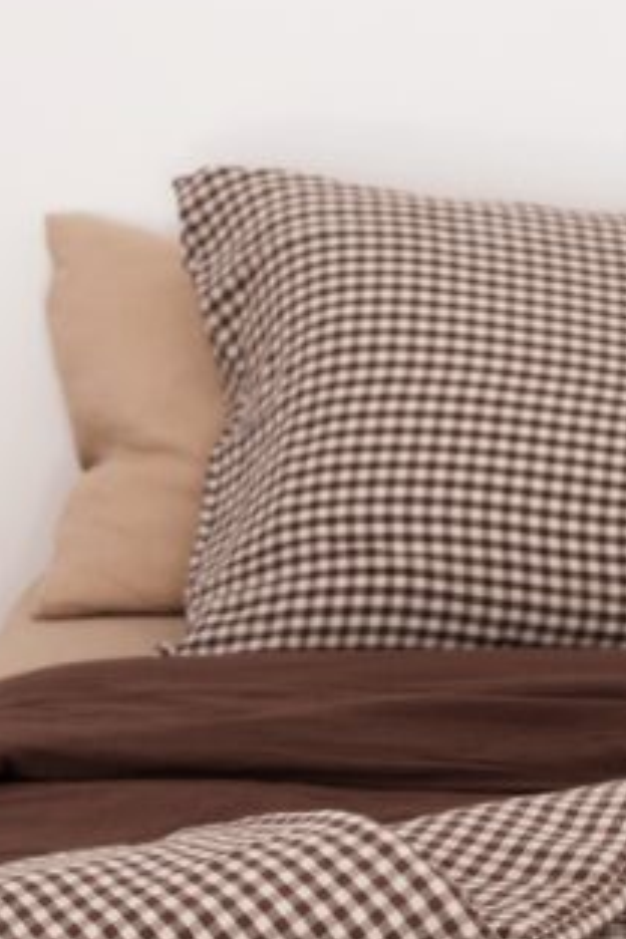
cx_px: 250
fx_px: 3990
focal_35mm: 153
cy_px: 641
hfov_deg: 9.0
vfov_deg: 13.4
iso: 1600
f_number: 4
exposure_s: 1/52
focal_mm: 35
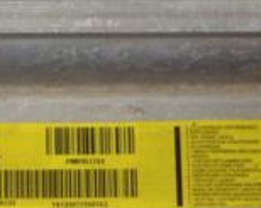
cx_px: 56
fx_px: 2030
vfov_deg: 5.9
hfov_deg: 7.3
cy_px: 134
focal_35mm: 263
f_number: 5.6
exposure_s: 1/40
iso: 100
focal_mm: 48
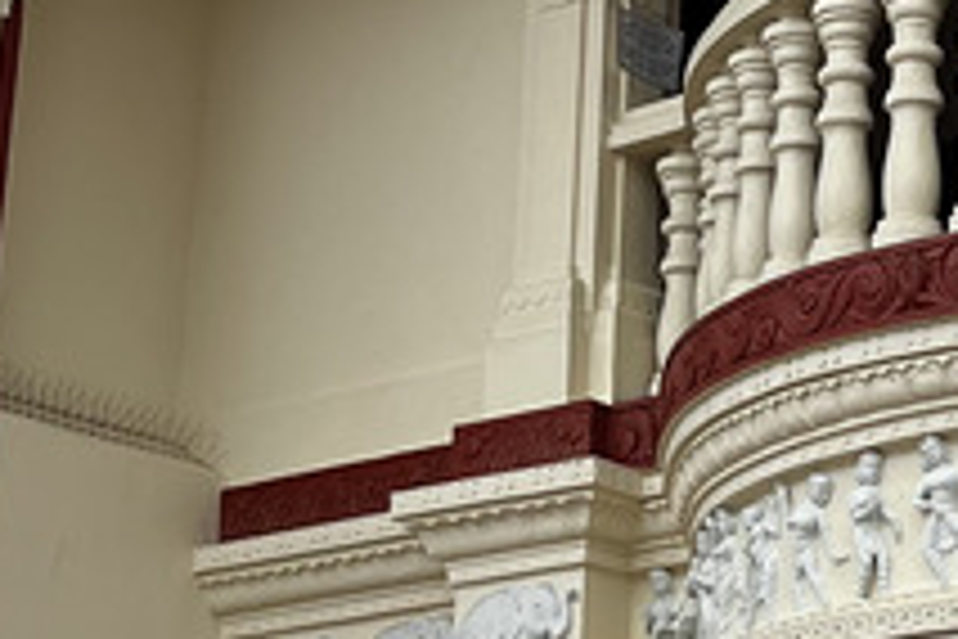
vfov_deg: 9.0
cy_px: 135
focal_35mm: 152
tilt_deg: +19.9
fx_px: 4045
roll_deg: -1.5
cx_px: 922
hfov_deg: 13.4
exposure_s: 1/1171
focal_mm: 5.7
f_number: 1.5
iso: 50
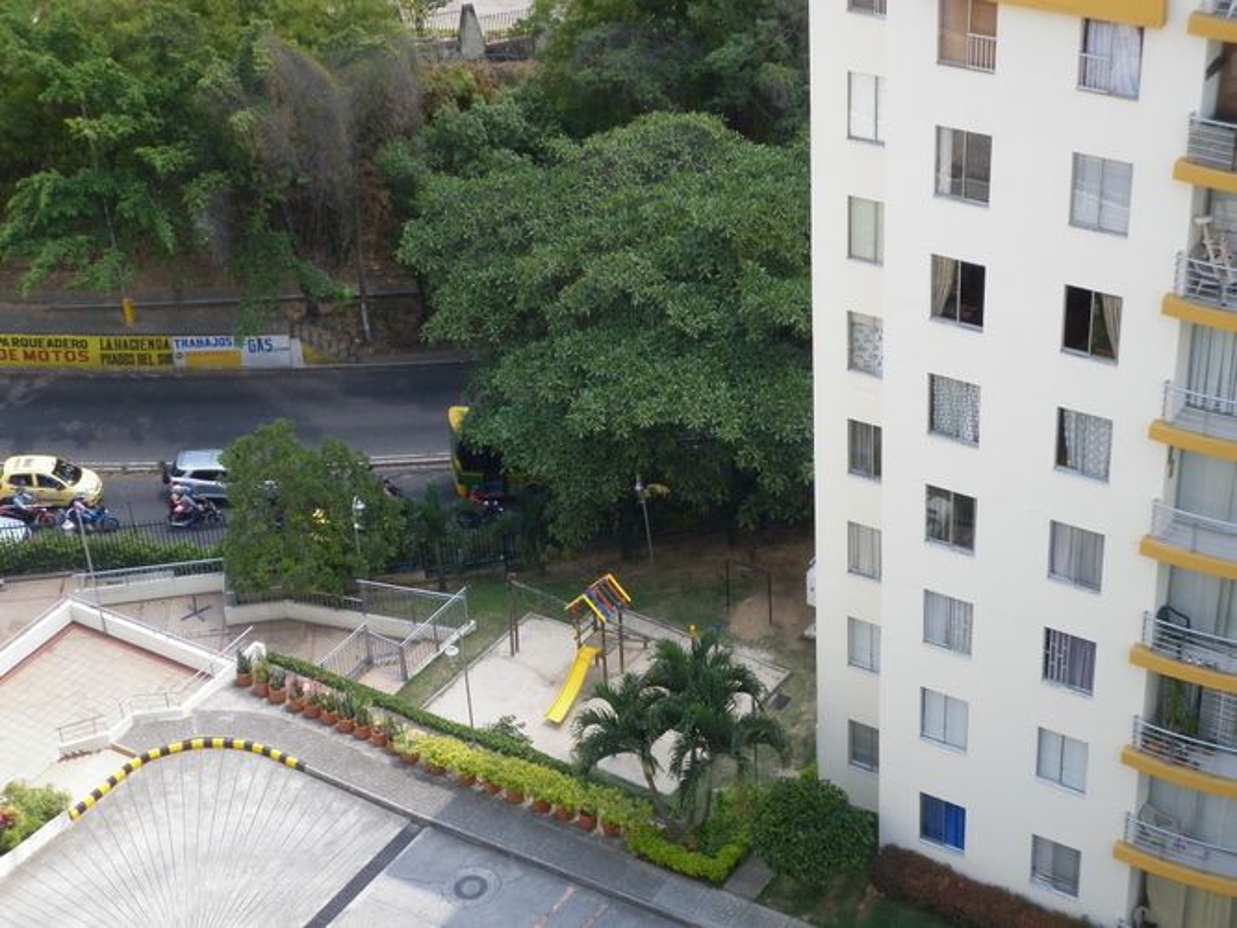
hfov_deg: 31.2
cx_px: 618
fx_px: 2215
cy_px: 464
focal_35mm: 62
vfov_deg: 23.6
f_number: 4.4
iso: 80
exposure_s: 1/200
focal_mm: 11.1
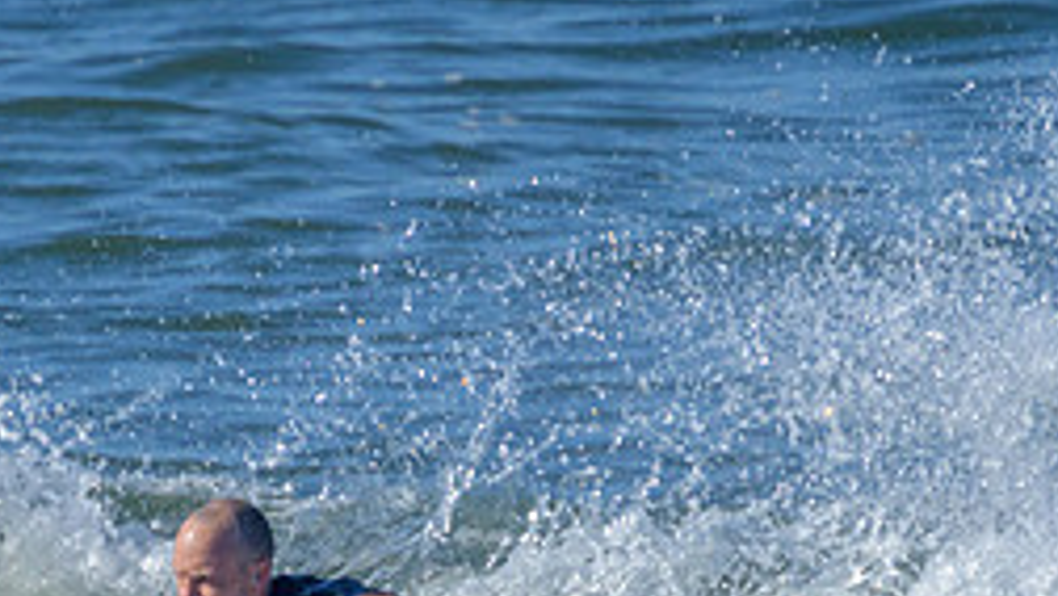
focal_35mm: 2465
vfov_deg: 0.5
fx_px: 69182
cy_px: 780
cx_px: 588
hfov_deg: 0.9
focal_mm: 800
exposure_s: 1/2000
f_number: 11
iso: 1000
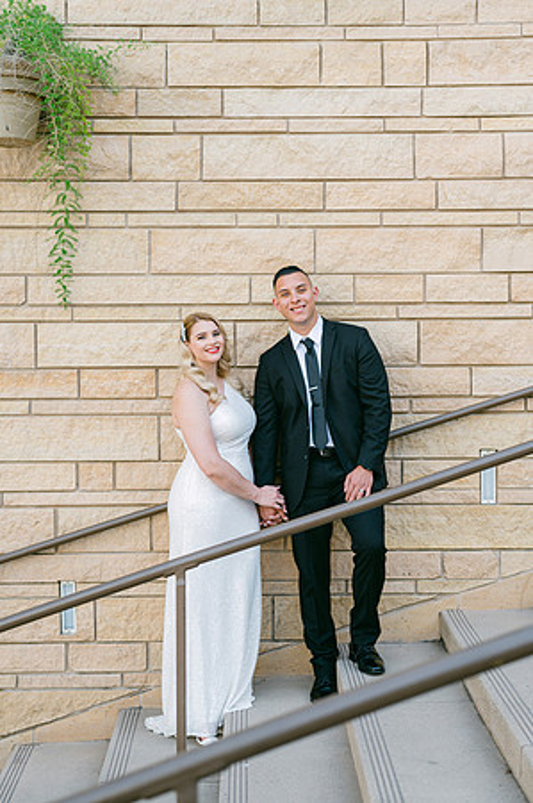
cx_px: 266
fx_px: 1113
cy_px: 402
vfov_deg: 39.6
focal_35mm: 50
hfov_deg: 26.9
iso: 100
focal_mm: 50
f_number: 4
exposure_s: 1/400
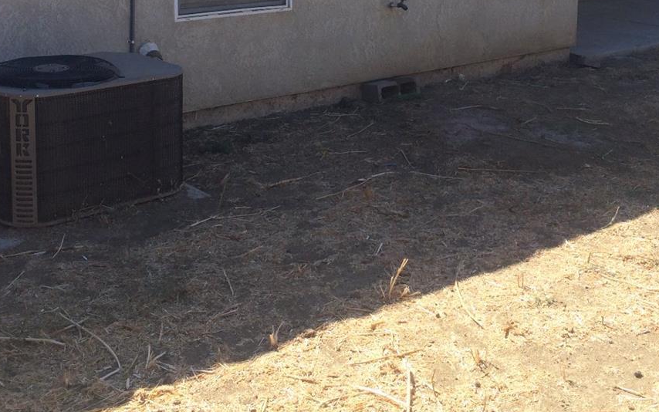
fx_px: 970
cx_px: 358
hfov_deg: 37.5
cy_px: 19
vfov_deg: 23.2
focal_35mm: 54
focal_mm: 4.15
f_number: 2.2
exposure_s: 1/1140
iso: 40
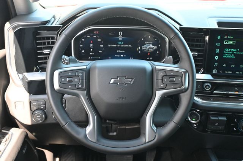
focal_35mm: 38
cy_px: 80
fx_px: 252
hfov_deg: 51.4
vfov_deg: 35.3
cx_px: 122
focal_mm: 25
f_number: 4.2
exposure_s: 1/125
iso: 1400
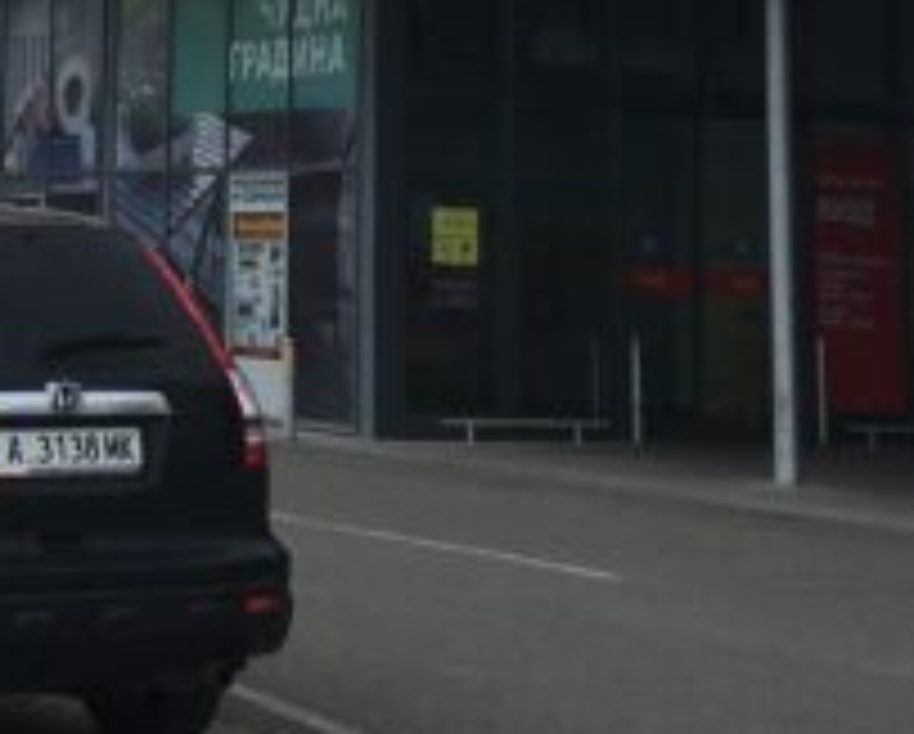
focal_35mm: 107
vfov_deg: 13.8
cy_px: -252
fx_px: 2899
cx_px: -99
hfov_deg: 17.3
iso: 25
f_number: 2.2
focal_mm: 4.15
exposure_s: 1/1508
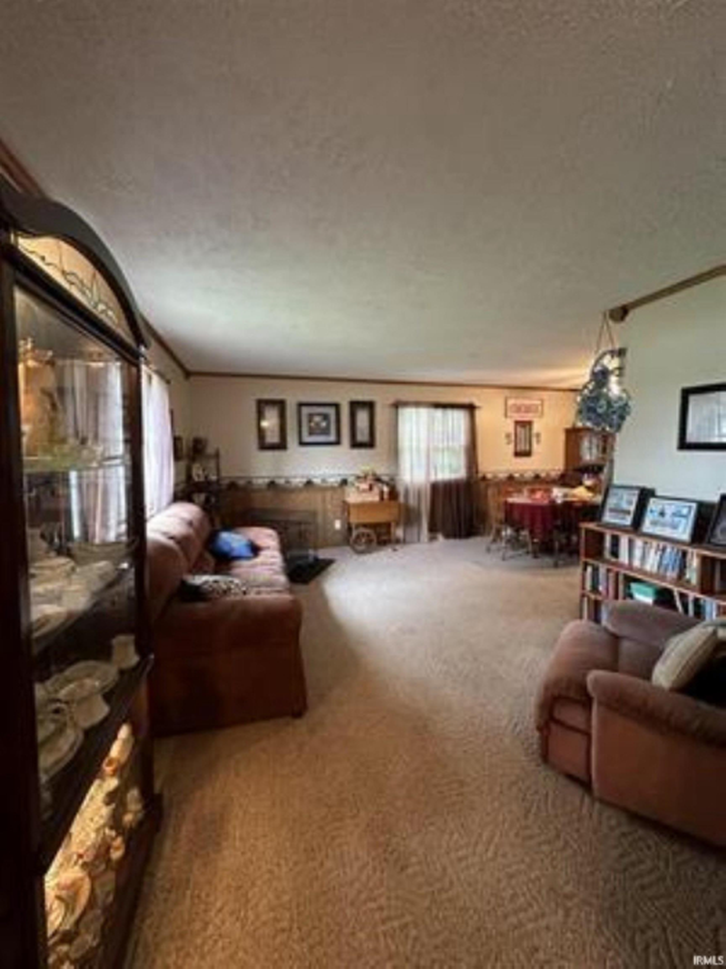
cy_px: 484
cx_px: 363
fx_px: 392
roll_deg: -0.1
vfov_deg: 102.1
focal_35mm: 14
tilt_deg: -4.4
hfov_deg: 85.7
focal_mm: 2.22
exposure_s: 1/60
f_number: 2.2
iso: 500
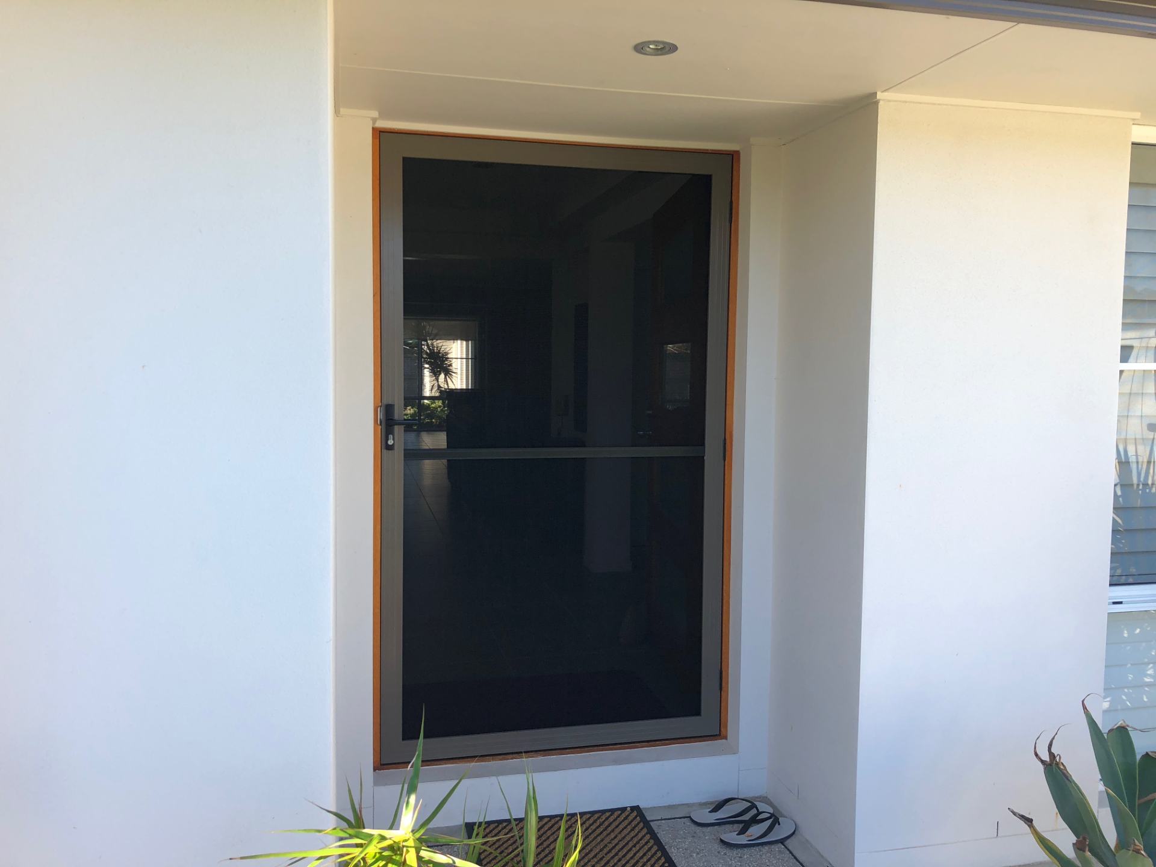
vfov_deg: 49.7
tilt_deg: -3.7
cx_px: 578
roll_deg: -0.4
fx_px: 935
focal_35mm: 28
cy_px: 434
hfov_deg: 63.4
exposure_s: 1/355
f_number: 1.8
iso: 20
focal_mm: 4
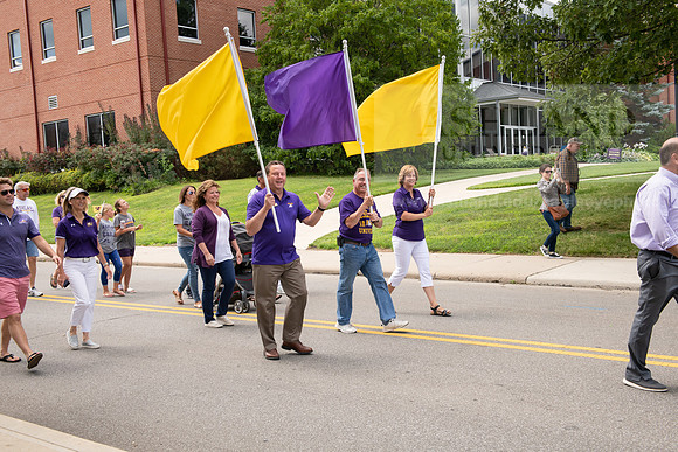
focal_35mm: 38
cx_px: 339
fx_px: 716
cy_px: 226
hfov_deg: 50.7
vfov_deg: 35.1
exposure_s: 1/400
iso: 320
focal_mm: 38
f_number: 6.3
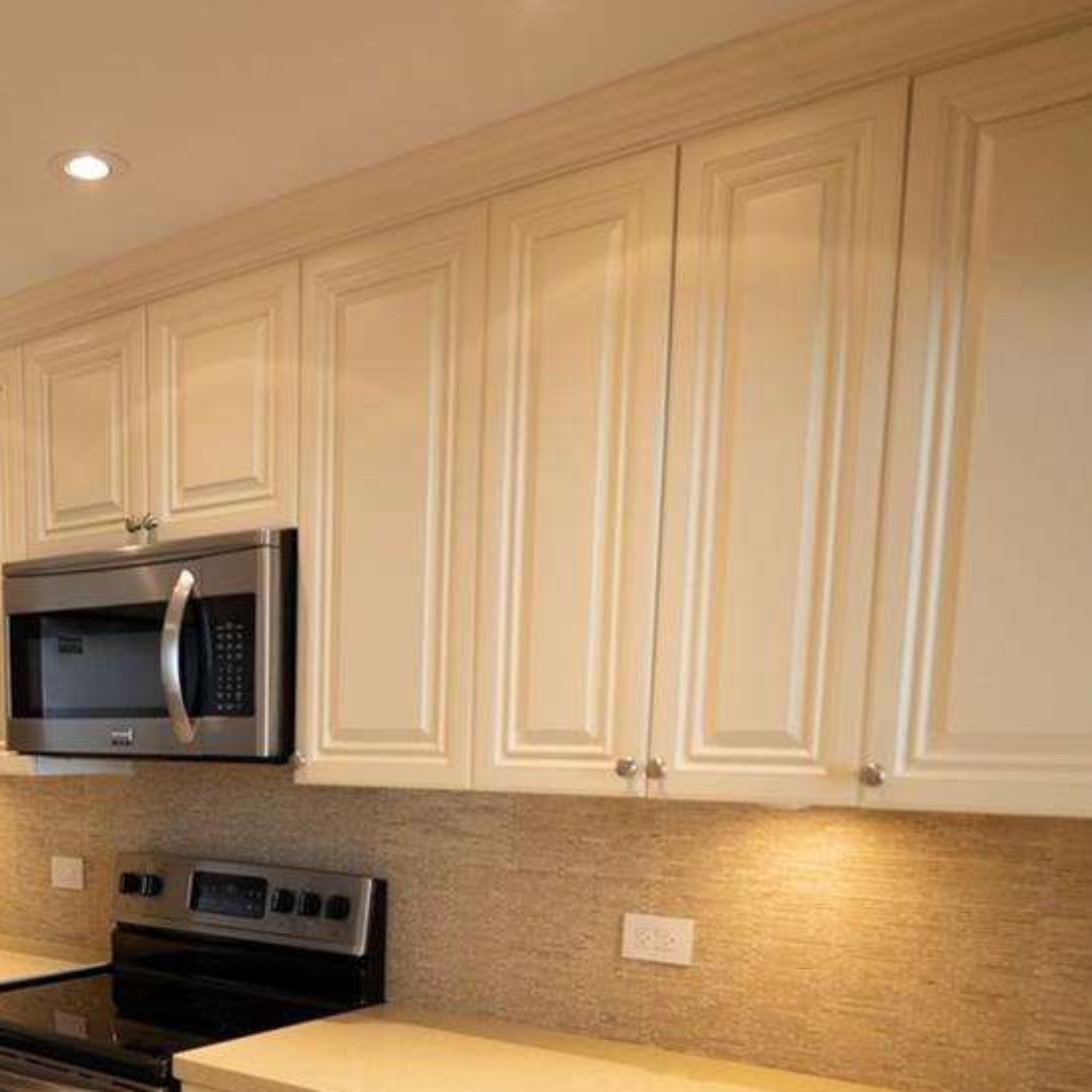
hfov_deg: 45.3
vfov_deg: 43.9
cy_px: 941
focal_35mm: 35
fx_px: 1249
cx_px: 251
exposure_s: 1/100
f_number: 2.8
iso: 320
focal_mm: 14
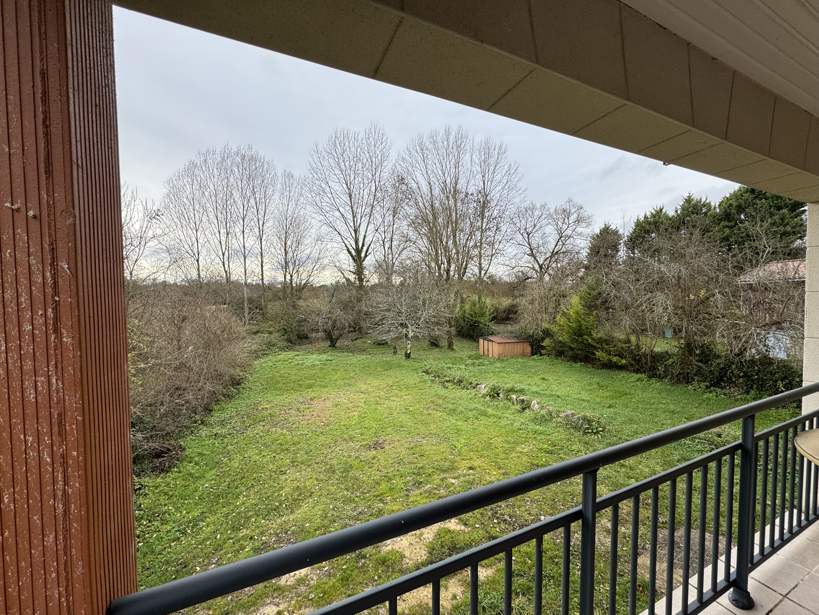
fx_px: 331
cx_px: 410
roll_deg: +1.0
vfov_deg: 85.7
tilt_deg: -1.7
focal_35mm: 14
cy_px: 308
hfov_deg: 102.1
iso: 40
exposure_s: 1/274
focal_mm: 2.22
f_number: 2.2
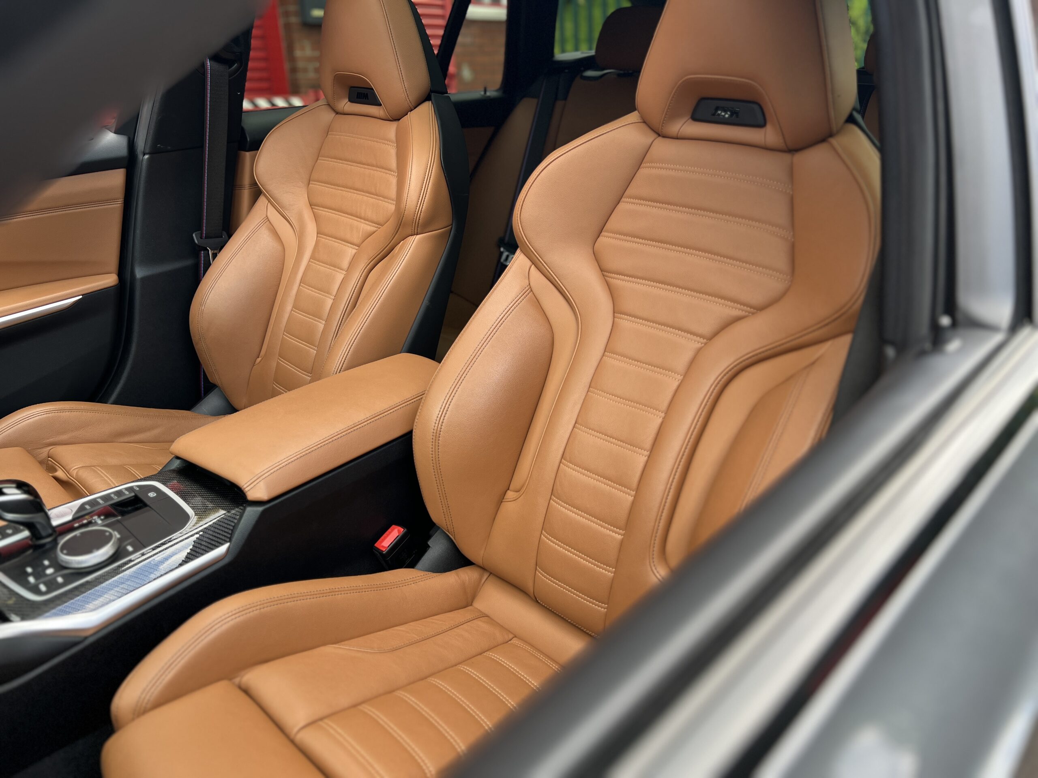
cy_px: 389
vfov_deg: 53.1
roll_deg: +2.8
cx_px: 519
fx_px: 780
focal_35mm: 26
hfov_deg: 67.3
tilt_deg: -21.1
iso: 40
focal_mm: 5.7
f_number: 1.5
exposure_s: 1/253
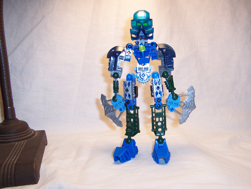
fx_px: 261
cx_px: 126
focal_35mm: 36
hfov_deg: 51.4
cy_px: 94
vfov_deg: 39.7
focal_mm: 5.6
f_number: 2.8
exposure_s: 1/90
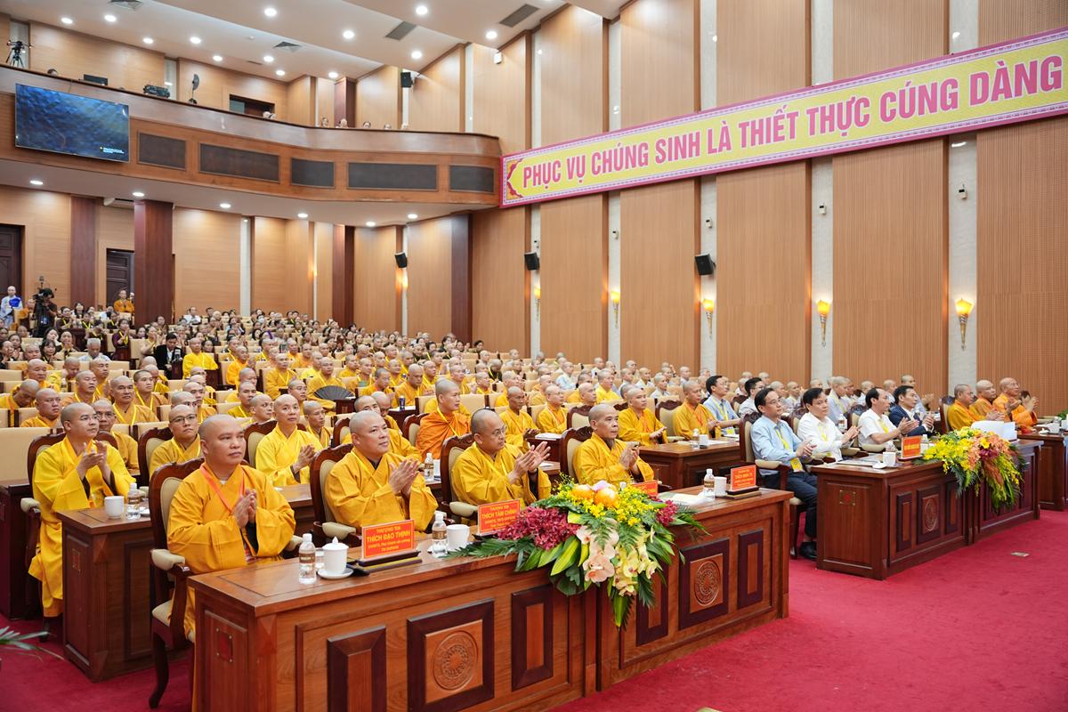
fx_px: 890
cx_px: 534
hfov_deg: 61.9
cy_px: 356
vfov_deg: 43.6
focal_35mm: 30
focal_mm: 30
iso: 1600
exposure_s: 1/125
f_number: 2.8
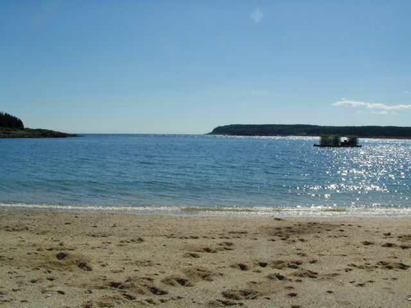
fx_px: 451
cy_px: 154
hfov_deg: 49.0
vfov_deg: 37.7
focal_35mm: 38
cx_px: 206
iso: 50
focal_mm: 5.8
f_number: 8
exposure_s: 1/631
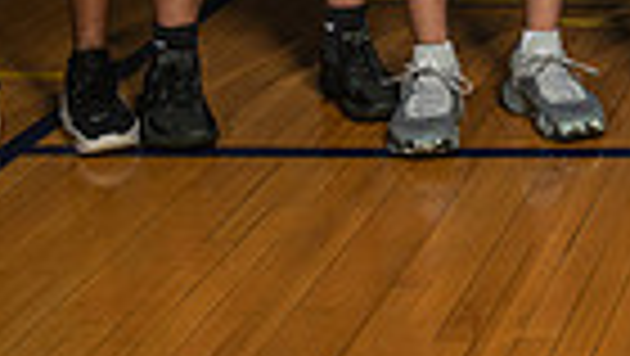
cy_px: -435
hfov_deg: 13.8
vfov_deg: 7.9
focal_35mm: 144
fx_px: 2407
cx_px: 998
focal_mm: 31
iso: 125
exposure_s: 1/125
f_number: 7.1
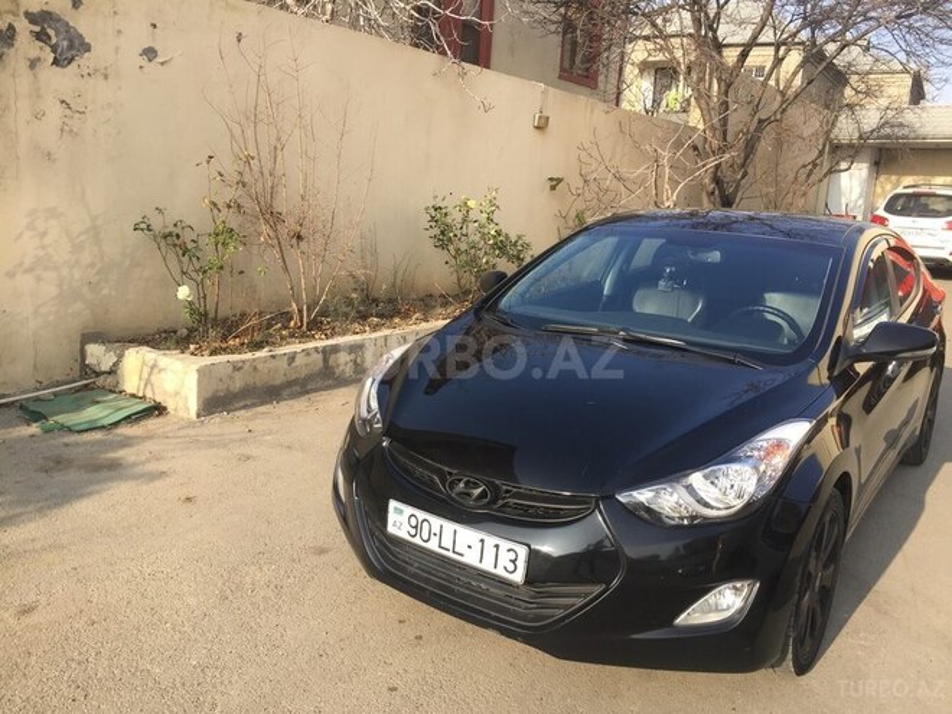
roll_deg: -3.5
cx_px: 476
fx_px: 798
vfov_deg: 48.2
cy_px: 357
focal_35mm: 29
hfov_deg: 61.7
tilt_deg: -11.9
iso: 32
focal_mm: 4.15
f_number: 2.2
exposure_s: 1/638
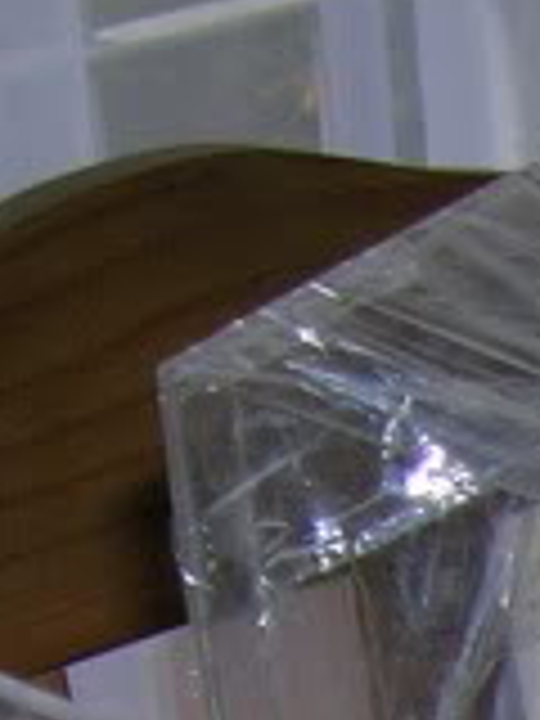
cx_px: 1436
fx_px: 4534
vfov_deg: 8.5
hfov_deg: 6.4
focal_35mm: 218
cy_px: 1562
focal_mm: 5.7
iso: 50
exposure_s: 1/60.1
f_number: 2.9
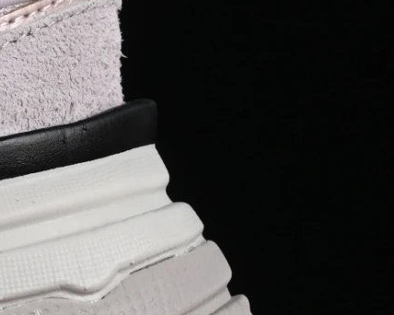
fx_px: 4907
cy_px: 10
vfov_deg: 3.7
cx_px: -593
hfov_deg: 4.5
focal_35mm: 421
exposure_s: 1/80
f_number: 8
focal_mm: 50
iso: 160
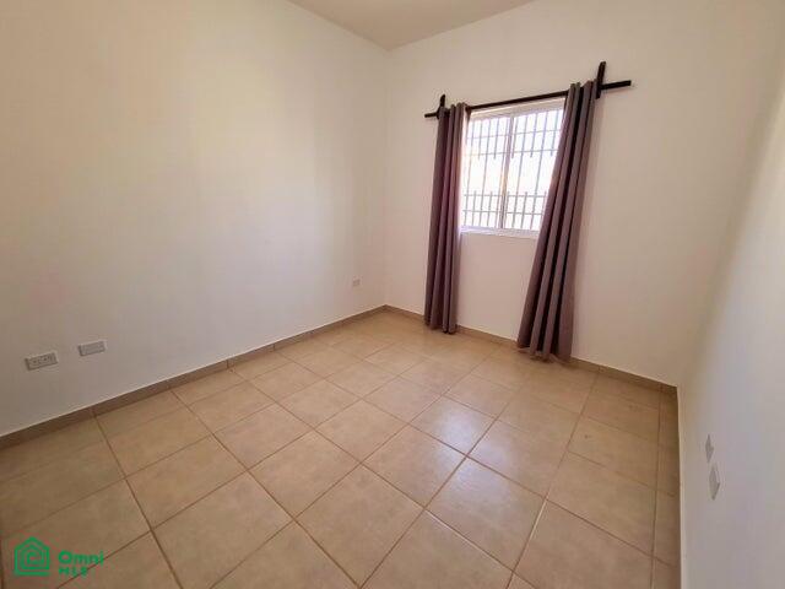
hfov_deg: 106.2
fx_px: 295
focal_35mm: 13
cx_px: 392
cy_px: 294
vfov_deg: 89.9
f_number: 2.2
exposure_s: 1/60.2
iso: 100
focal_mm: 2.22
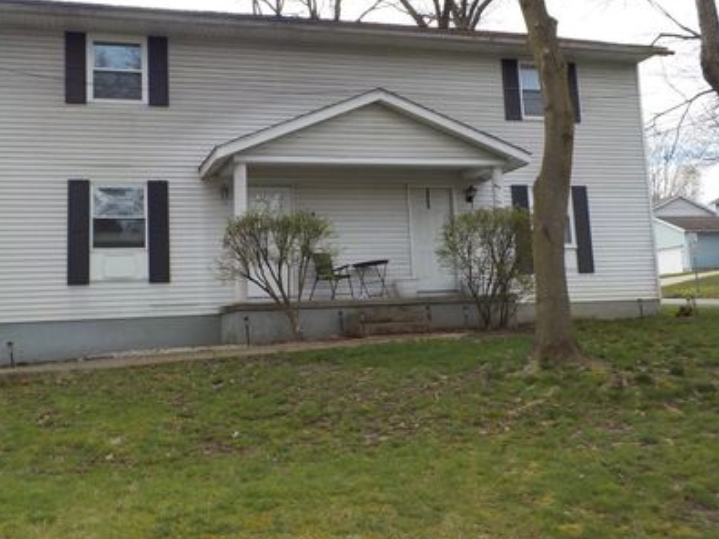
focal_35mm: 38
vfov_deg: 37.5
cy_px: 205
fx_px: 789
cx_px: 348
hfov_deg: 49.0
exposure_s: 1/400
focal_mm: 4.1
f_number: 3.3
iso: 125
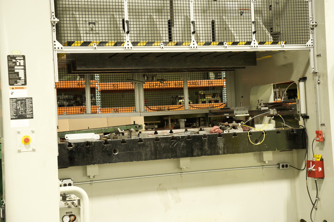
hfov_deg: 33.4
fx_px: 557
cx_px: 167
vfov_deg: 22.6
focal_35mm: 60
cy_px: 111
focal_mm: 60
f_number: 4.5
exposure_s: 1/160
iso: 8000
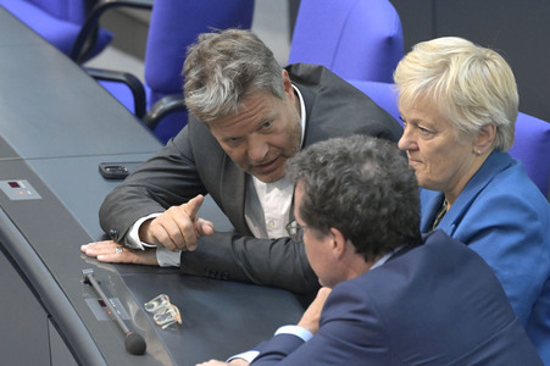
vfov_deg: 3.6
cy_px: 183
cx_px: 275
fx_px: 5801
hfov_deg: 5.4
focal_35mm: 380
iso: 8000
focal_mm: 380
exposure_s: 1/320
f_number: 5.6
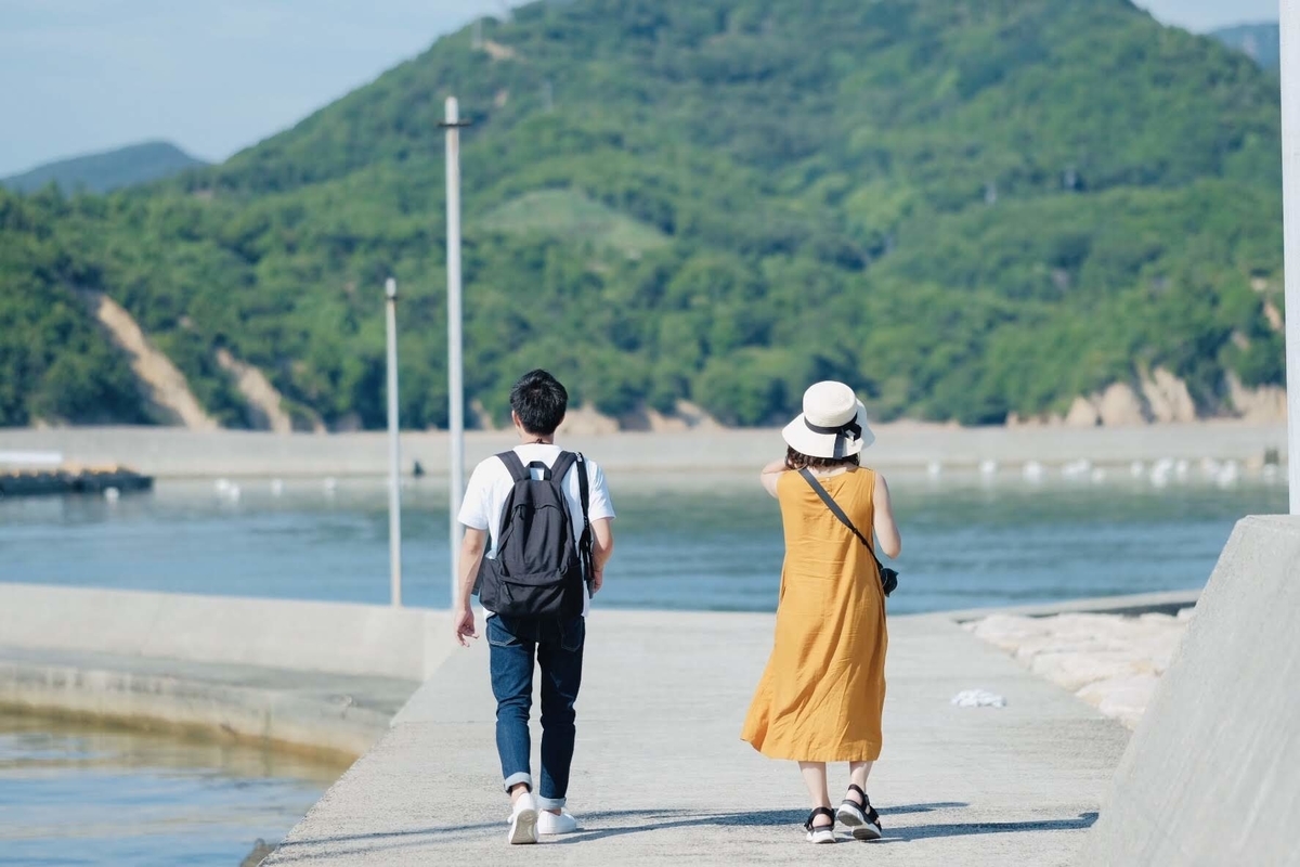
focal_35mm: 135
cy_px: 434
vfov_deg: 10.2
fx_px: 4875
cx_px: 650
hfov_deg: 15.2
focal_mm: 90
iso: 200
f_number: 2
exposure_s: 1/8000
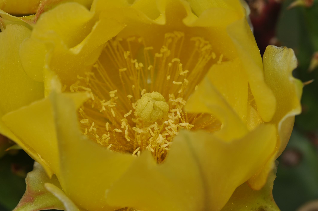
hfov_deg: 13.1
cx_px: 159
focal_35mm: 158
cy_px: 106
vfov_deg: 8.7
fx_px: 1389
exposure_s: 1/200
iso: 200
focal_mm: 105
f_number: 8
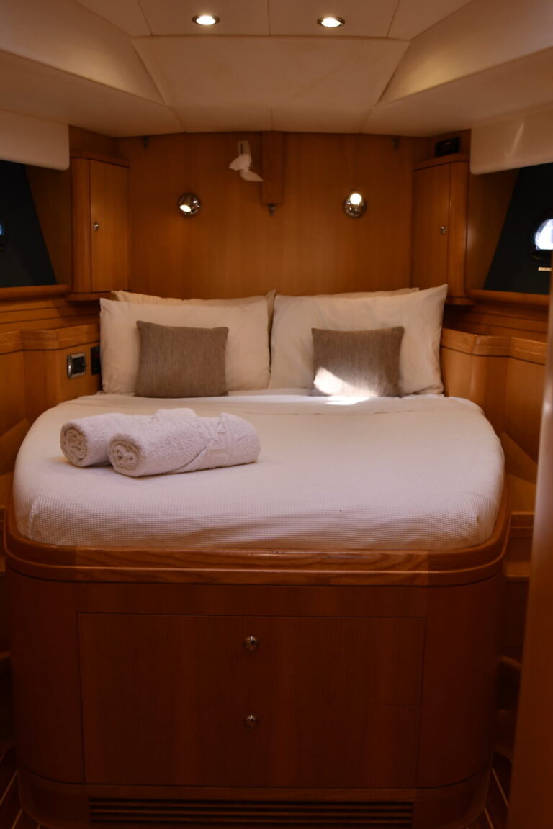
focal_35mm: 36
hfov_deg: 36.9
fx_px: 829
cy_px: 414
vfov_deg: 53.1
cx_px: 276
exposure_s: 1/125
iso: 320
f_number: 3.5
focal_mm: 24
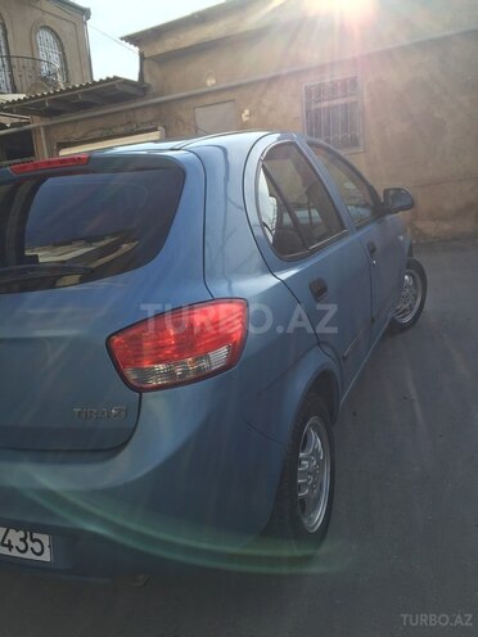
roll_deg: +5.2
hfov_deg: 48.2
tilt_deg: -9.5
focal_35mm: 29
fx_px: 534
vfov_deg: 61.7
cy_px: 318
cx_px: 239
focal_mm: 4.15
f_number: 2.2
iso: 32
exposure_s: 1/719
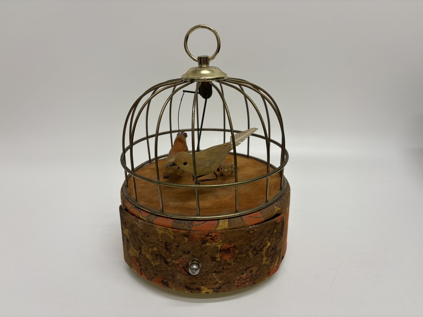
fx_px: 318
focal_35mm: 26
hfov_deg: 67.3
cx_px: 212
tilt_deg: -19.6
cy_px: 158
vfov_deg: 53.1
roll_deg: +1.4
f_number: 1.6
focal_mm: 5.96
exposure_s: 1/100
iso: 40
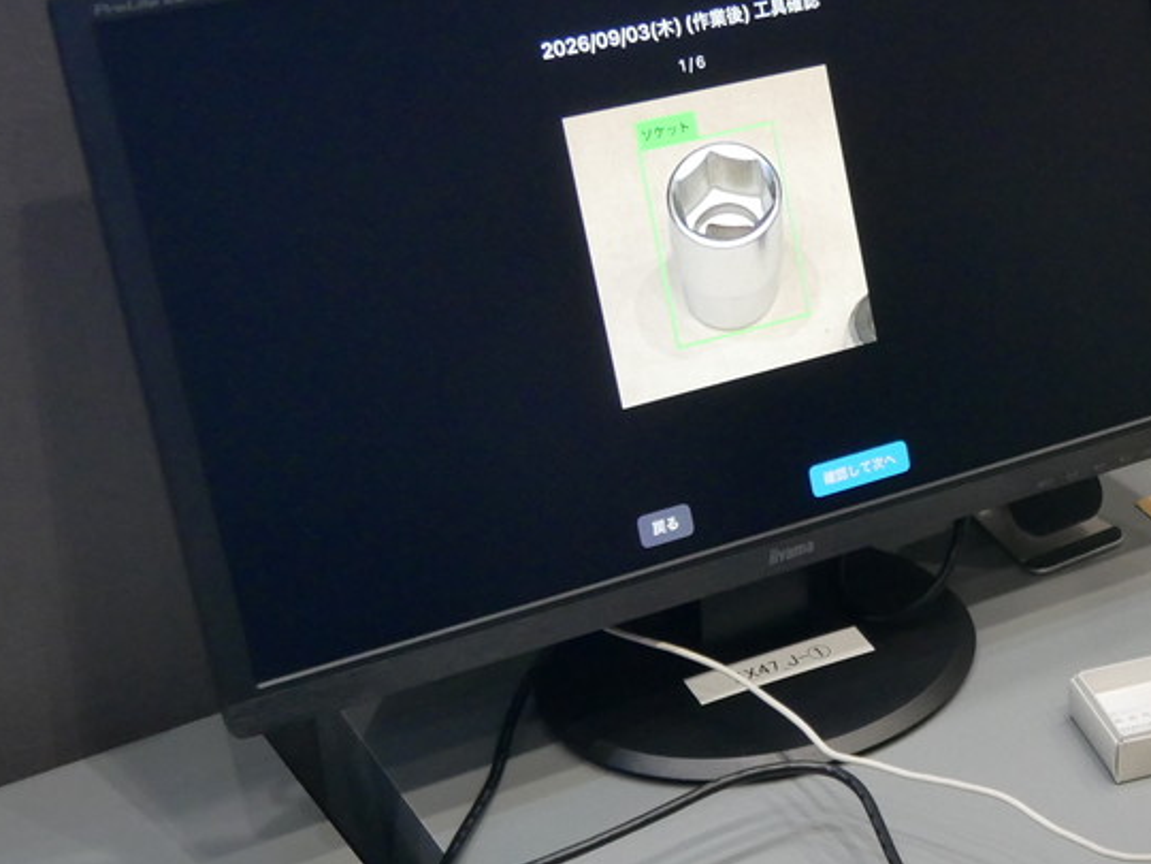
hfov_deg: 23.3
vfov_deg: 18.4
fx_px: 2660
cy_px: 427
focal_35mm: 80
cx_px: 1183
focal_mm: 18
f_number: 4.3
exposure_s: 1/125
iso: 1250
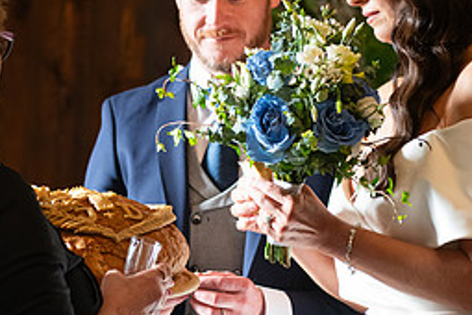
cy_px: 192
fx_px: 2085
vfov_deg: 8.6
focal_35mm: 159
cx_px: 159
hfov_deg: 12.9
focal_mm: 70
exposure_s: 1/160
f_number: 3.5
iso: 800
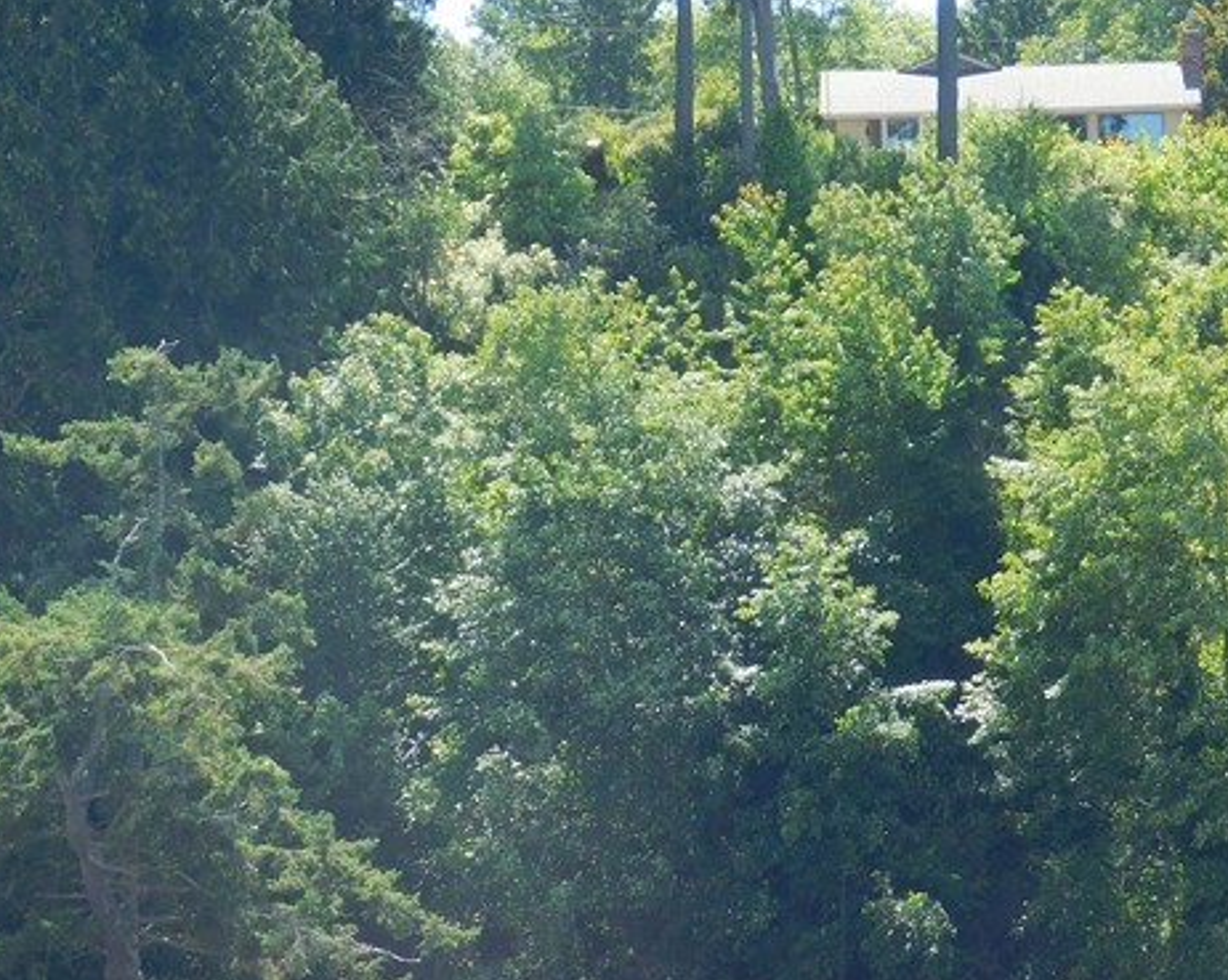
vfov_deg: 6.2
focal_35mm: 249
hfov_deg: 7.8
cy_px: 539
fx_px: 9044
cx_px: 898
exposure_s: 1/200
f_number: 4.8
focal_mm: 20.3
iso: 125
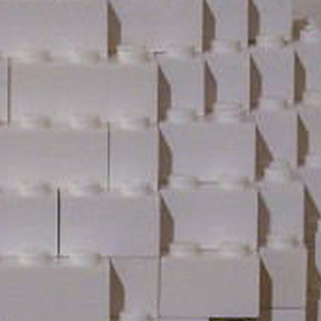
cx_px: 38
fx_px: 3641
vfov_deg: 5.0
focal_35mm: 347
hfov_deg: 5.0
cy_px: 361
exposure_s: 1/3
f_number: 3.2
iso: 80
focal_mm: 10.7
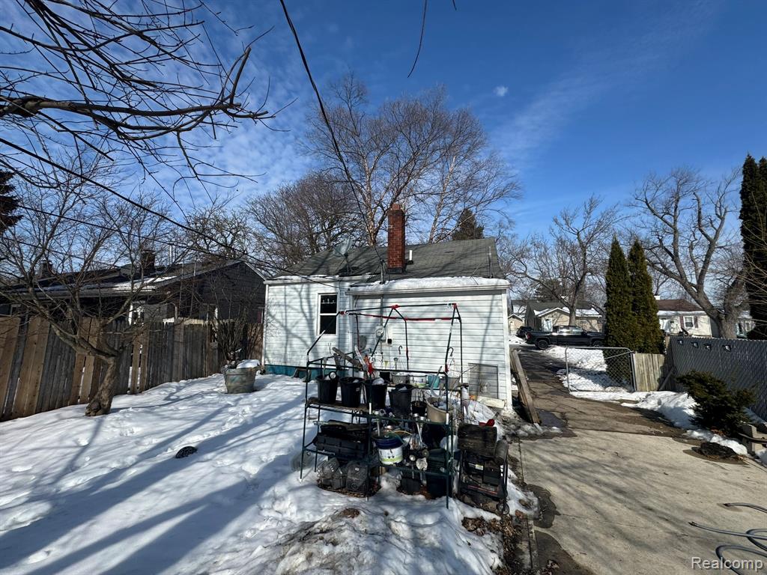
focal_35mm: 14
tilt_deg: +5.2
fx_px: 310
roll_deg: +0.5
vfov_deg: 85.7
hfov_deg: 102.1
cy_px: 288
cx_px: 384
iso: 50
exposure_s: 1/3390
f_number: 2.2
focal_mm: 2.22
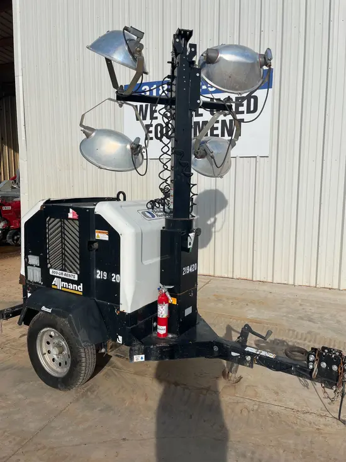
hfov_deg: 53.1
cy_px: 231
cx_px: 173
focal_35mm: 26
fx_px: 346
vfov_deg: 67.3
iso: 50
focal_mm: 5.1
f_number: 1.6
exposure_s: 1/4854
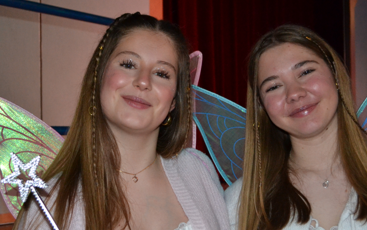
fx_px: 620
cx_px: 172
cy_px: 137
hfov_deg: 33.0
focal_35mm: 62
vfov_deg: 20.9
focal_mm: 26
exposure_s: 1/60
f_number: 4.2
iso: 2000
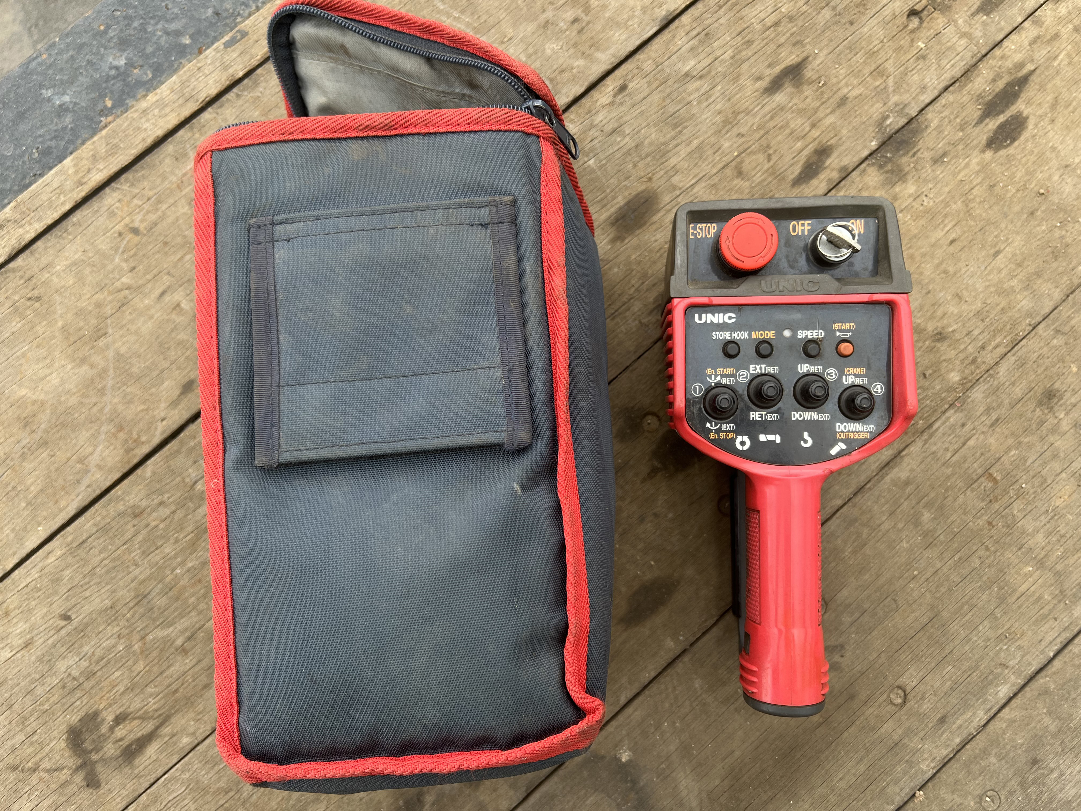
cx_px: 540
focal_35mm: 26
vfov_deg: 53.1
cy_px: 406
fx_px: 812
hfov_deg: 67.3
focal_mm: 5.7
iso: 50
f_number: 1.5
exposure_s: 1/434
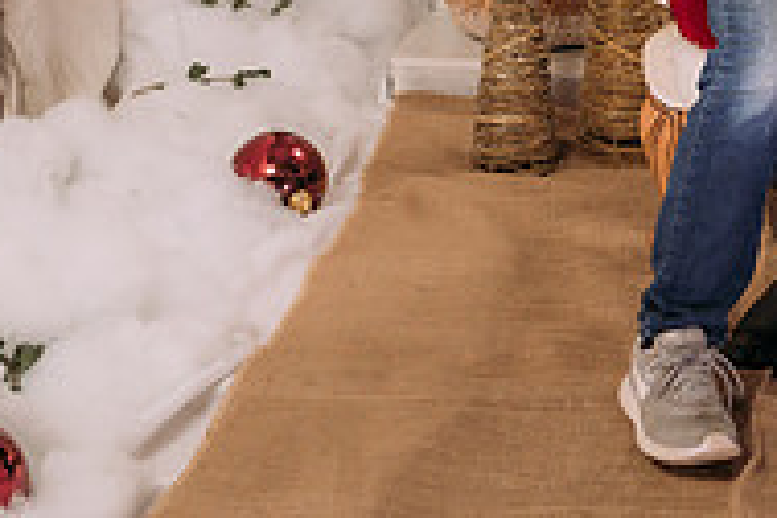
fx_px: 2396
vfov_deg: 12.0
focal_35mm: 111
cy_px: -134
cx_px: 670
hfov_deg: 18.2
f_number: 5.6
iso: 200
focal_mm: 35
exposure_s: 1/80
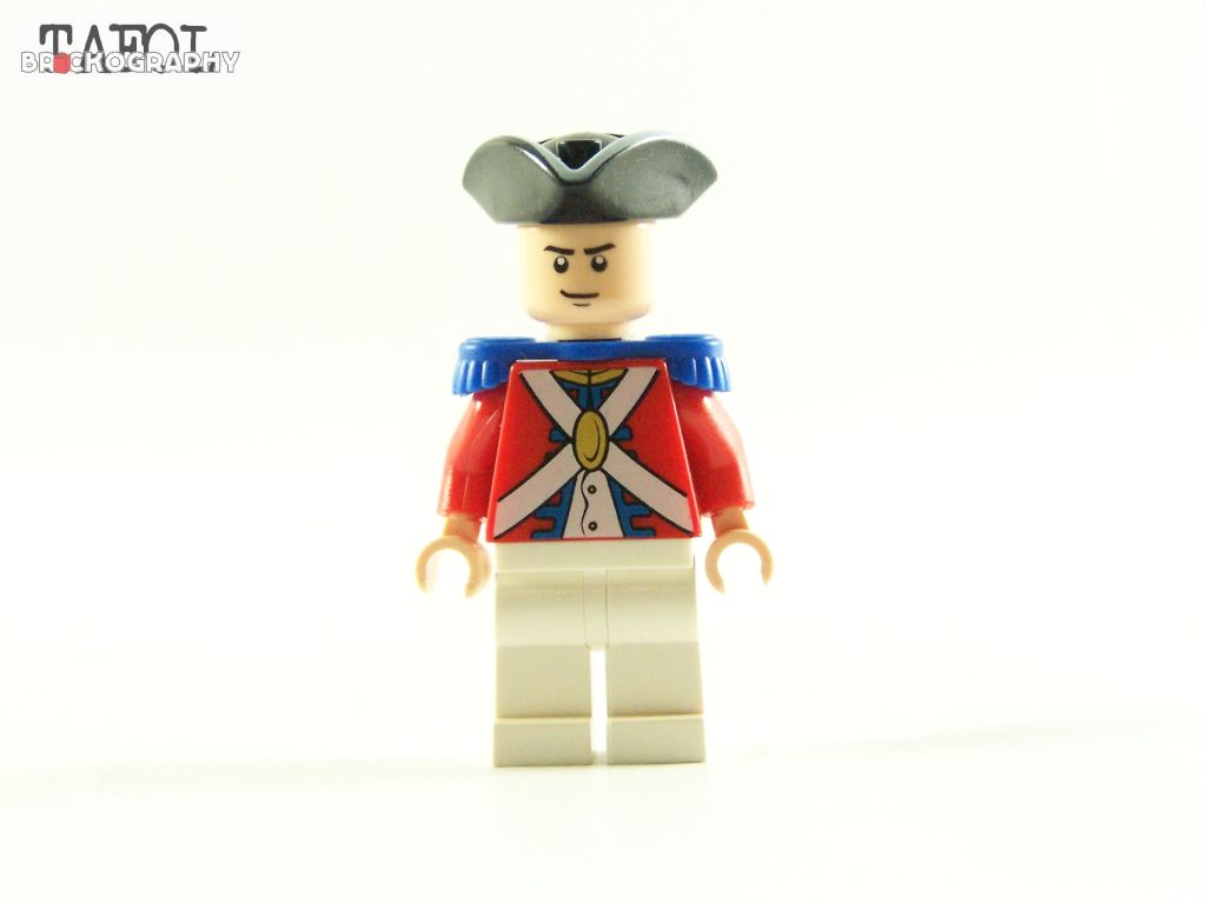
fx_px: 3658
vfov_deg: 14.1
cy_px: 452
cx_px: 603
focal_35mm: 105
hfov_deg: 18.7
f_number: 3.6
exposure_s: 1/60
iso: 400
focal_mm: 17.5
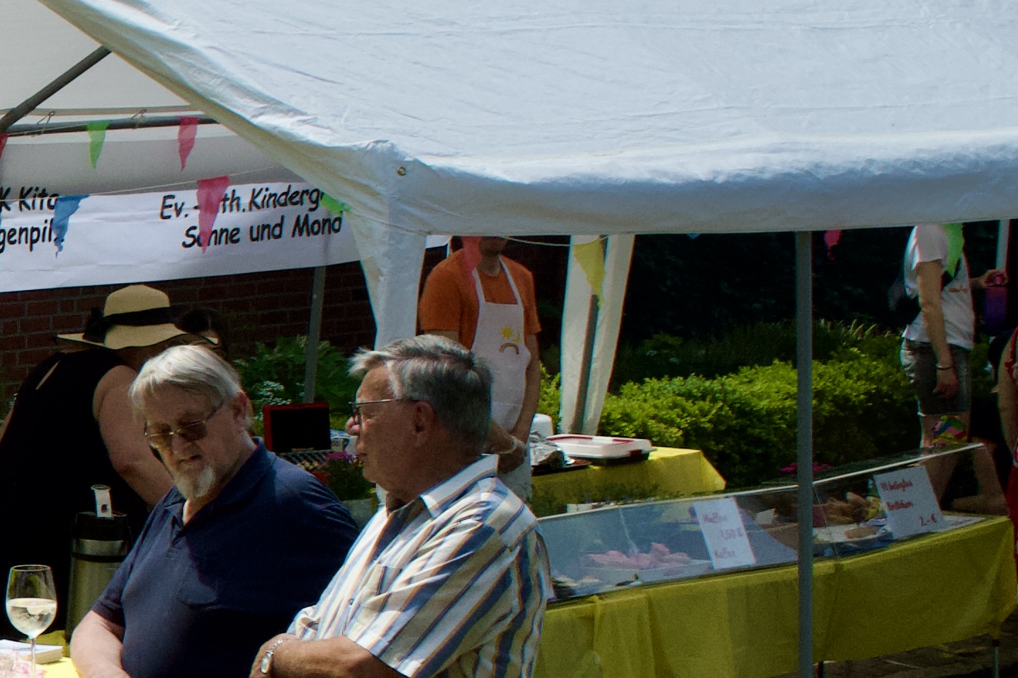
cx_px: -762
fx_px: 3193
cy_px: 550
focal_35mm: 113
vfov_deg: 12.1
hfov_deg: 15.7
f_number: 8
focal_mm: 18
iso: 400
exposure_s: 1/640
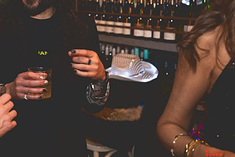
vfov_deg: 20.1
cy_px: 31
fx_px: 438
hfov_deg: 28.8
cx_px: 22
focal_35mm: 67
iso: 3200
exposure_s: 1/100
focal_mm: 32
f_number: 2.8
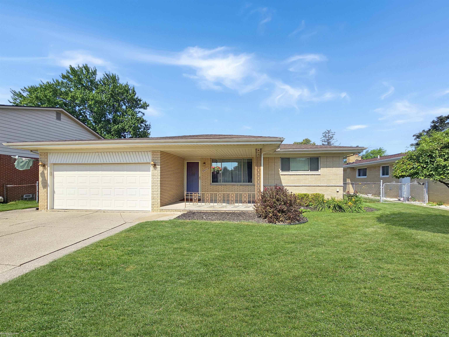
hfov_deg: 106.2
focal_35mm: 13
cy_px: 168
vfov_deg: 89.9
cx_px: 224
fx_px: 169
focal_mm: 2.2
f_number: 2.2
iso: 50
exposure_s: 1/3717
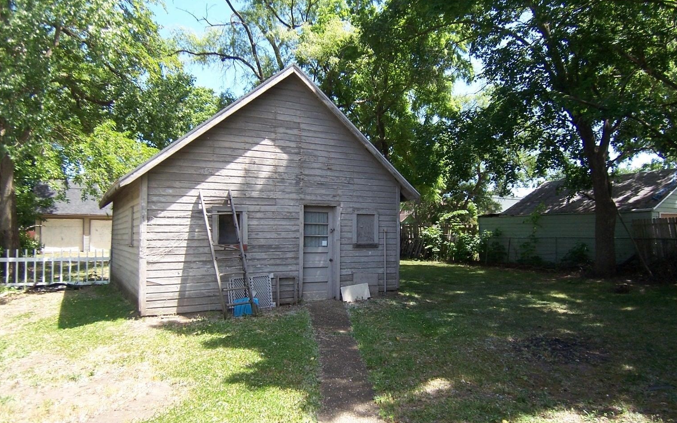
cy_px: 233
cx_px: 335
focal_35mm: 25
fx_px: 461
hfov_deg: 72.5
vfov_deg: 49.2
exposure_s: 1/250
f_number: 2.8
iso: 64
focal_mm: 3.8
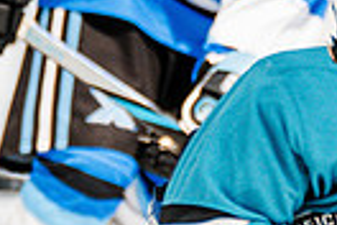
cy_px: 454
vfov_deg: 1.1
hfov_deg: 1.6
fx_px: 12028
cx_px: 185
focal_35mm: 1285
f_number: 3.2
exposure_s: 1/3200
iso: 1250
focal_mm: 247
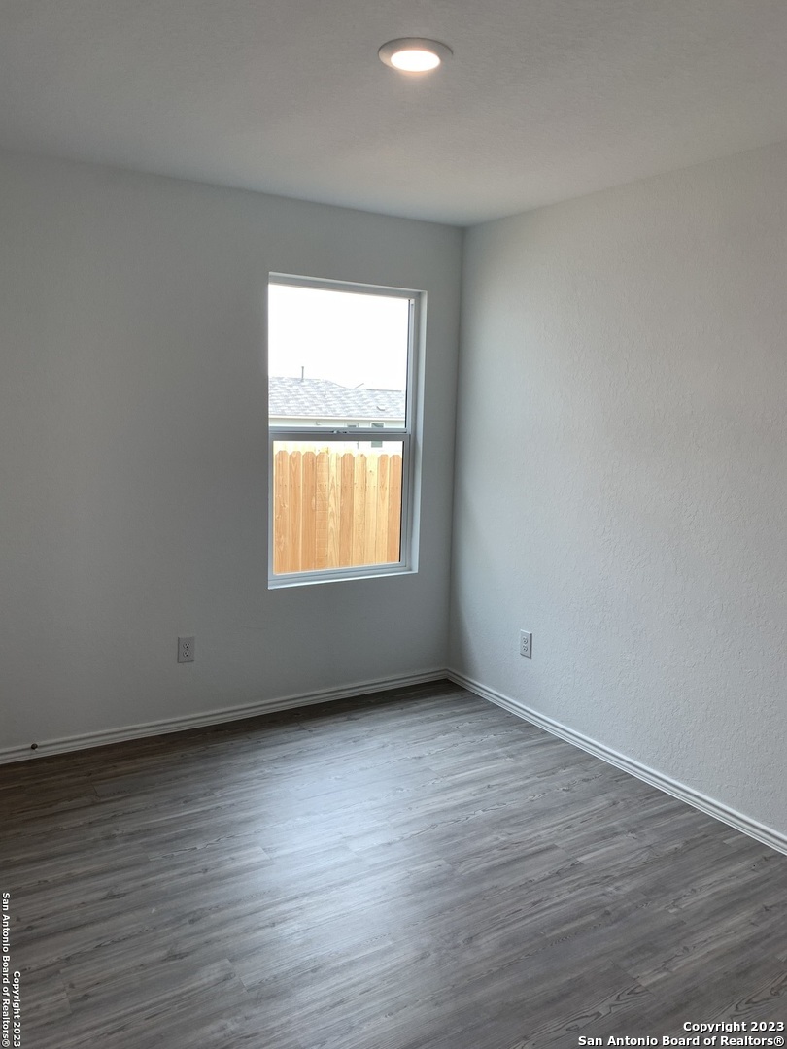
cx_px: 394
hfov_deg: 53.1
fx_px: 788
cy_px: 524
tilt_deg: -8.2
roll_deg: -1.7
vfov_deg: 67.3
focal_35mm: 26
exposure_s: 1/135
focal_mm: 4.25
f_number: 1.8
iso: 25
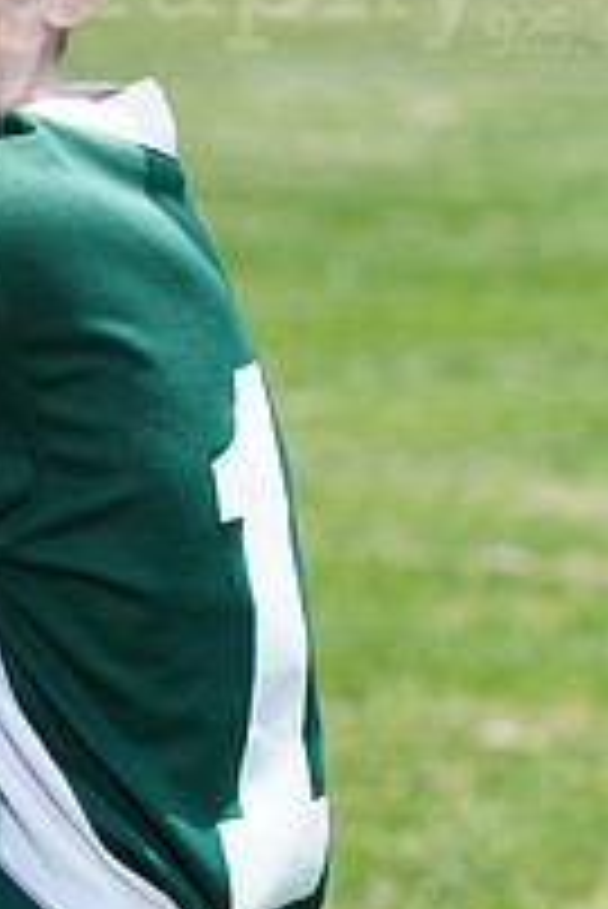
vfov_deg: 4.6
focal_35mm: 445
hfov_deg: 3.1
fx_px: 11253
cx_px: -101
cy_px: -63
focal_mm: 155
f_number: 10
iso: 200
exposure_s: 1/200
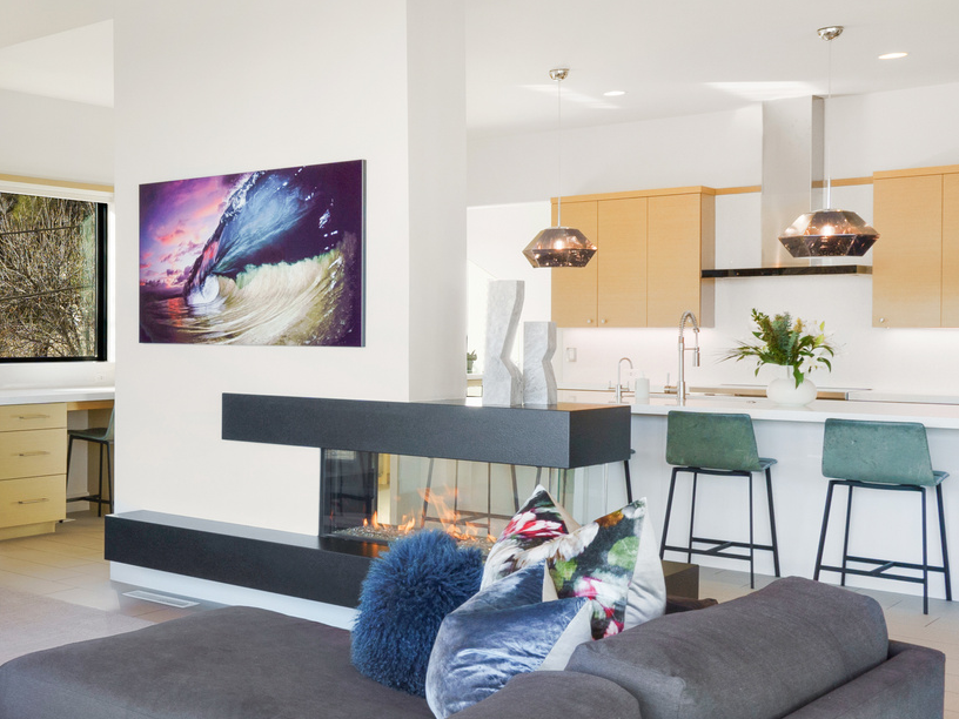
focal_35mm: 41
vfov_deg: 35.1
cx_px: -170
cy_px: 365
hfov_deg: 36.3
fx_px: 1136
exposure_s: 1/20
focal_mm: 17
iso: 250
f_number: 9
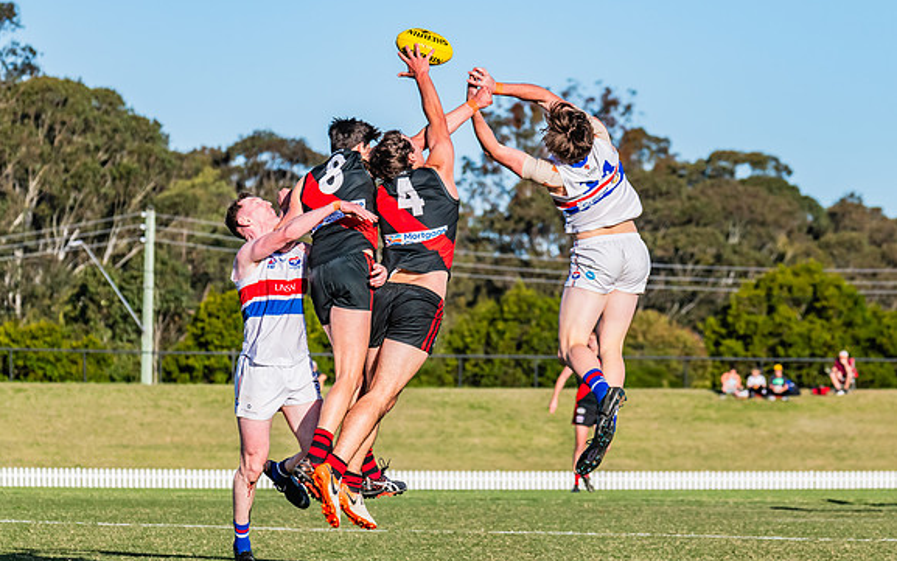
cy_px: 251
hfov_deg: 8.0
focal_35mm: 261
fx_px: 6382
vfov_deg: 5.0
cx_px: 519
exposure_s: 1/1600
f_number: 10
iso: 800
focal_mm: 220
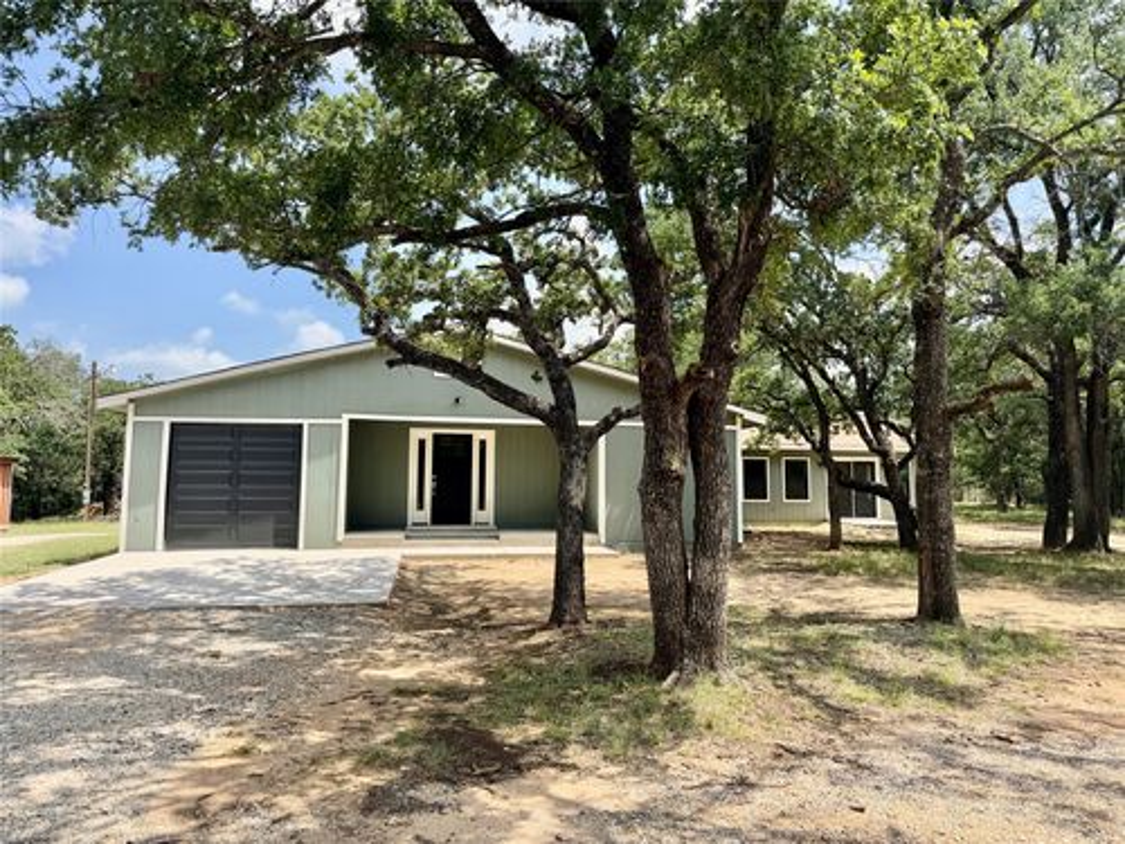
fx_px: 780
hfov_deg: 71.6
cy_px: 422
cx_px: 562
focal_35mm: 24
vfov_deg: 56.8
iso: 80
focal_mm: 6.76
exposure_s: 1/2525
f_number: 1.78
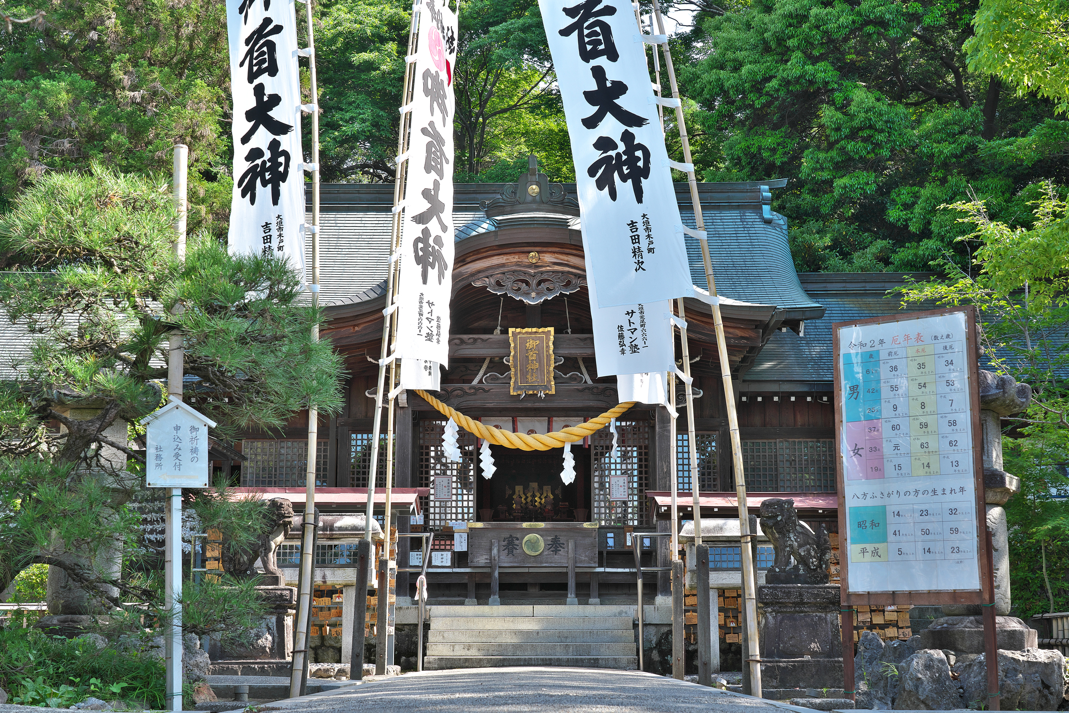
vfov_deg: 27.5
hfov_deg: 40.3
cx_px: 534
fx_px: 1455
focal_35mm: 49
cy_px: 356
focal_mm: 49
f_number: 10
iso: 200
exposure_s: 1/100
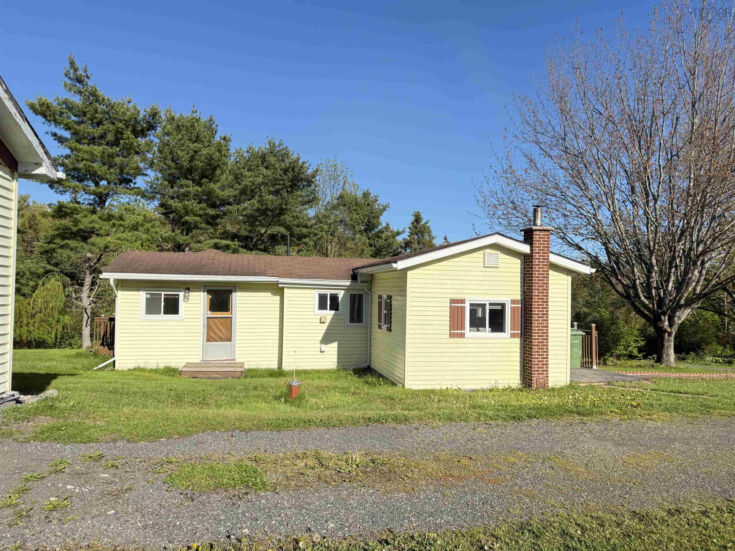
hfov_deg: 71.6
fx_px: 510
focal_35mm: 24
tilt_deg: +0.5
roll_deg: -0.3
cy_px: 276
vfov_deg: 56.8
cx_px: 368
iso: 80
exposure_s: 1/3953
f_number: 1.78
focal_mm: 6.76
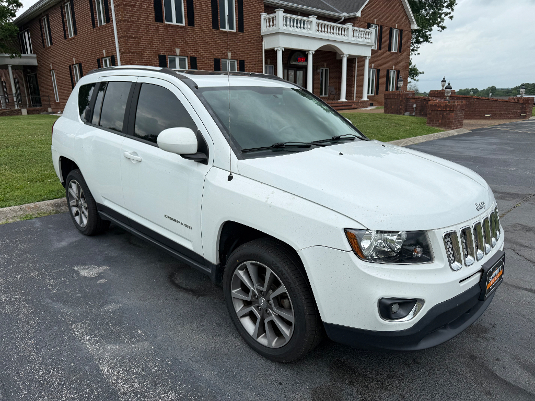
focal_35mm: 24
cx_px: 268
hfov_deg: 71.6
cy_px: 200
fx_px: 371
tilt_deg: -13.9
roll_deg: +1.0
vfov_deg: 56.8
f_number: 1.78
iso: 80
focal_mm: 6.76
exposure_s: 1/2525
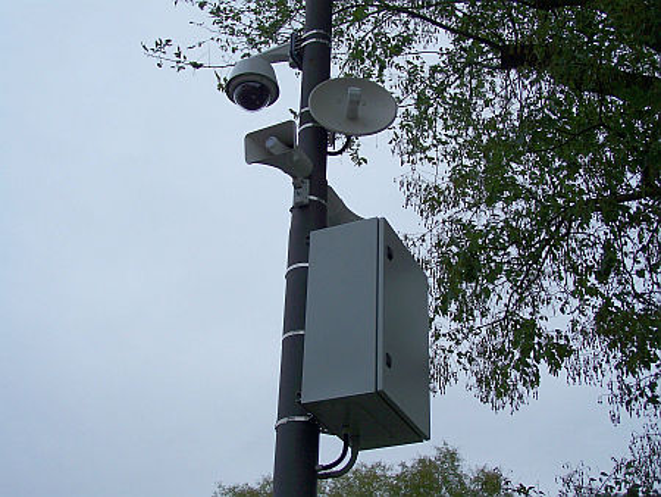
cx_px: 330
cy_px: 248
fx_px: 1070
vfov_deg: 26.1
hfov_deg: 34.3
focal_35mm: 56
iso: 64
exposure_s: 1/250
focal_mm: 9.3
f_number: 3.1
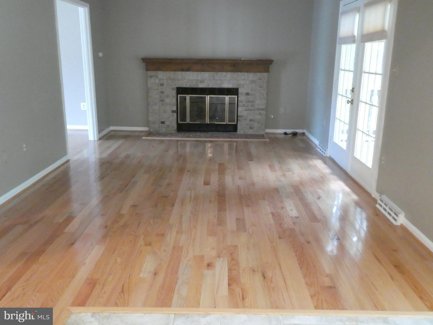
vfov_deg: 45.4
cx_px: 216
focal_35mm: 31
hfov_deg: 58.4
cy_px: 162
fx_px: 388
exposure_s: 1/20
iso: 1600
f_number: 3.5
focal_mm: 5.4
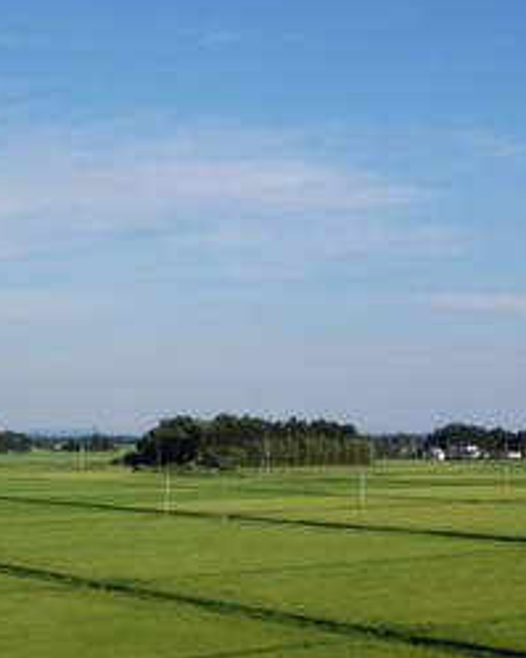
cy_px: 340
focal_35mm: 66
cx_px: 455
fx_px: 1285
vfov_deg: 28.7
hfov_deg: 22.7
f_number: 10
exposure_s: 1/250
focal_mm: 26
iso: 200
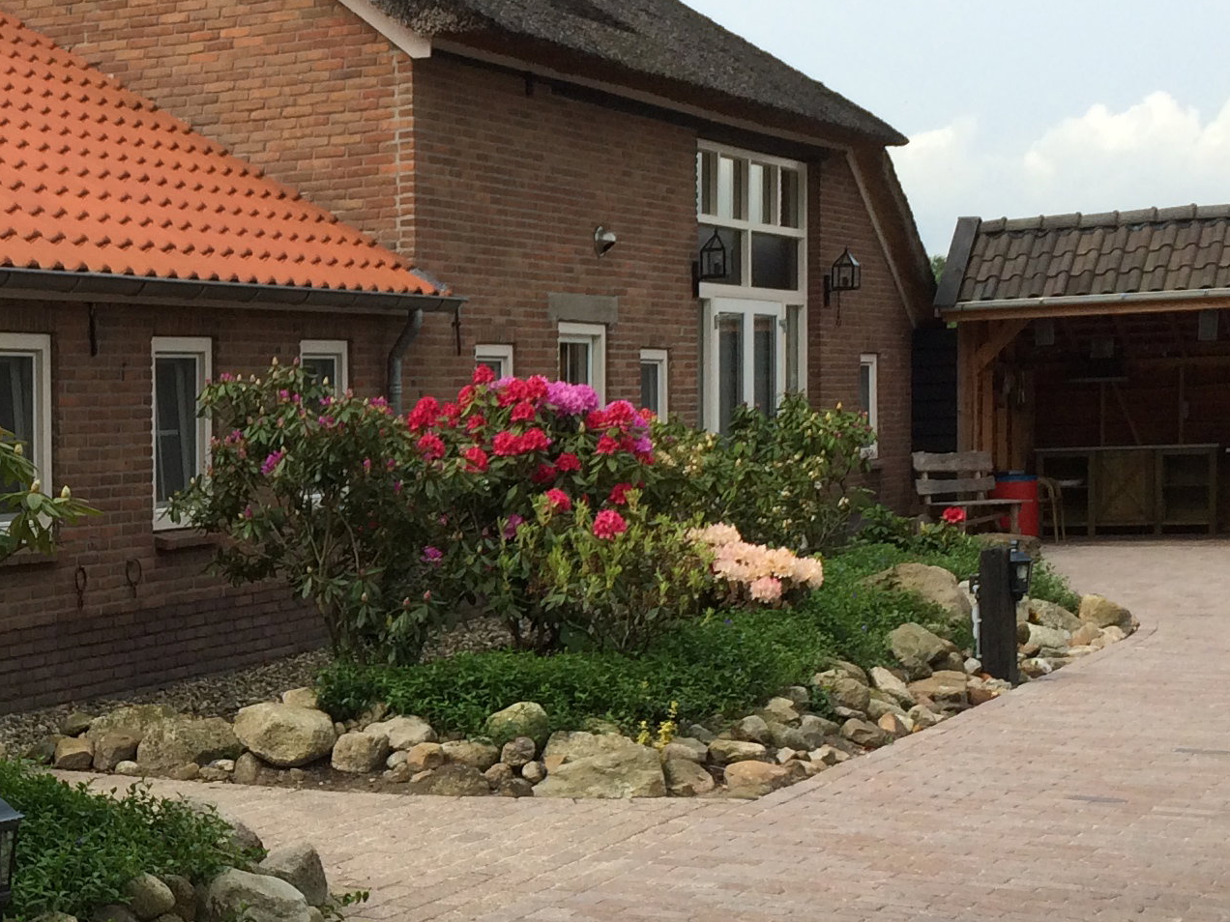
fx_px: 2736
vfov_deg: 19.1
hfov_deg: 24.3
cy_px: 637
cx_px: 26
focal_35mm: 77
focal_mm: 4.12
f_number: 2.2
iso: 32
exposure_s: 1/1642
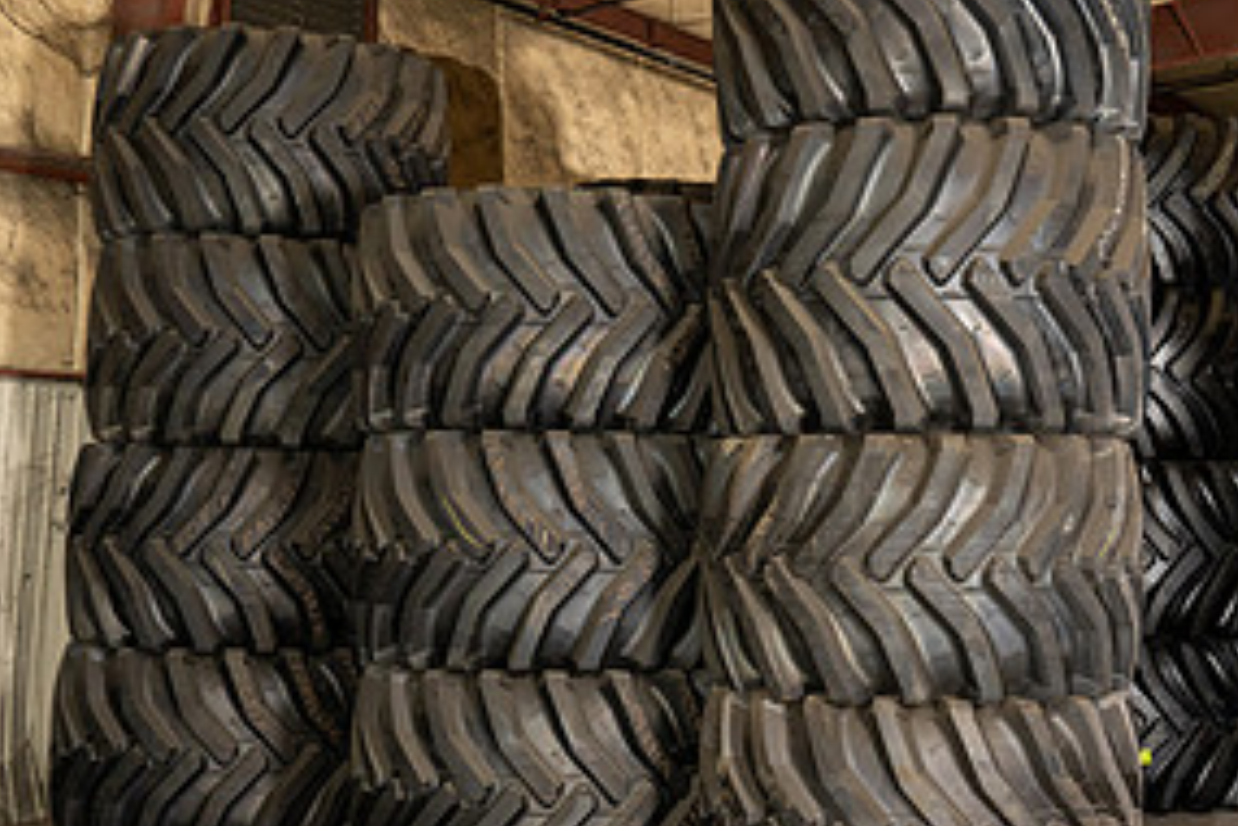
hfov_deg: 37.3
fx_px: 1822
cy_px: 389
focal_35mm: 53
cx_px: 756
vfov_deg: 25.5
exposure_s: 1/60
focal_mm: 26
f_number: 4
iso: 1000
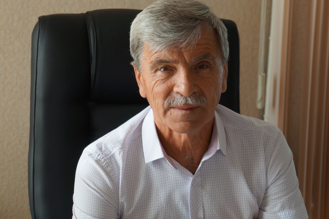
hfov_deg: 24.6
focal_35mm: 82
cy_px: 110
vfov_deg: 16.5
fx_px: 754
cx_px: 164
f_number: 5.6
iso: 500
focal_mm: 55
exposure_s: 1/160
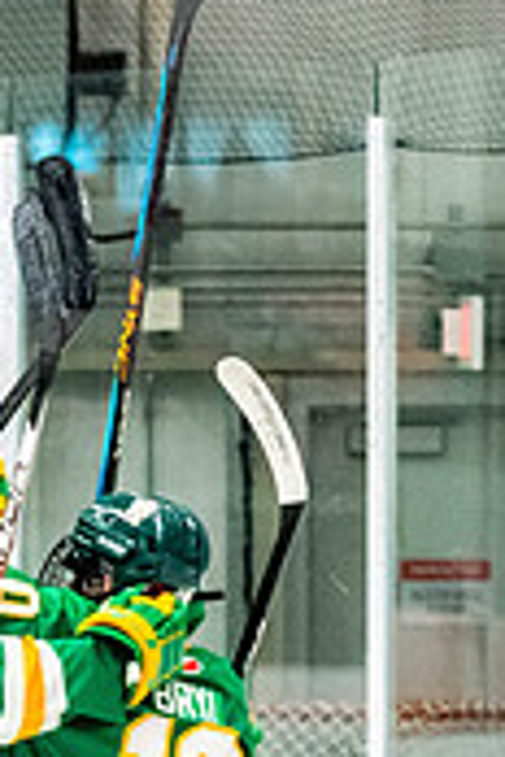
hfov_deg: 3.2
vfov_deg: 4.8
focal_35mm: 425
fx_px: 8942
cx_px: -222
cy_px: 891
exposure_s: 1/640
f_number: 2.8
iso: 3200
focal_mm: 102
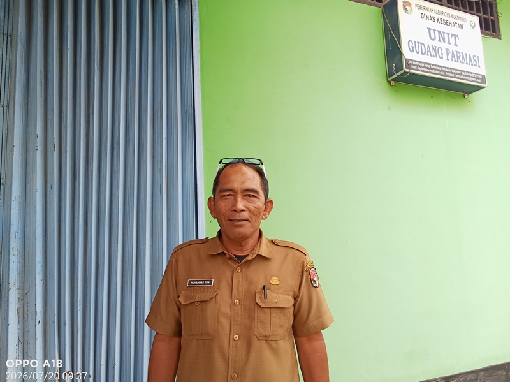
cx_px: 255
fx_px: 398
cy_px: 191
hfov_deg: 65.4
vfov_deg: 51.3
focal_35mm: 27
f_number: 2
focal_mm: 2.79
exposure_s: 1/235
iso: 101
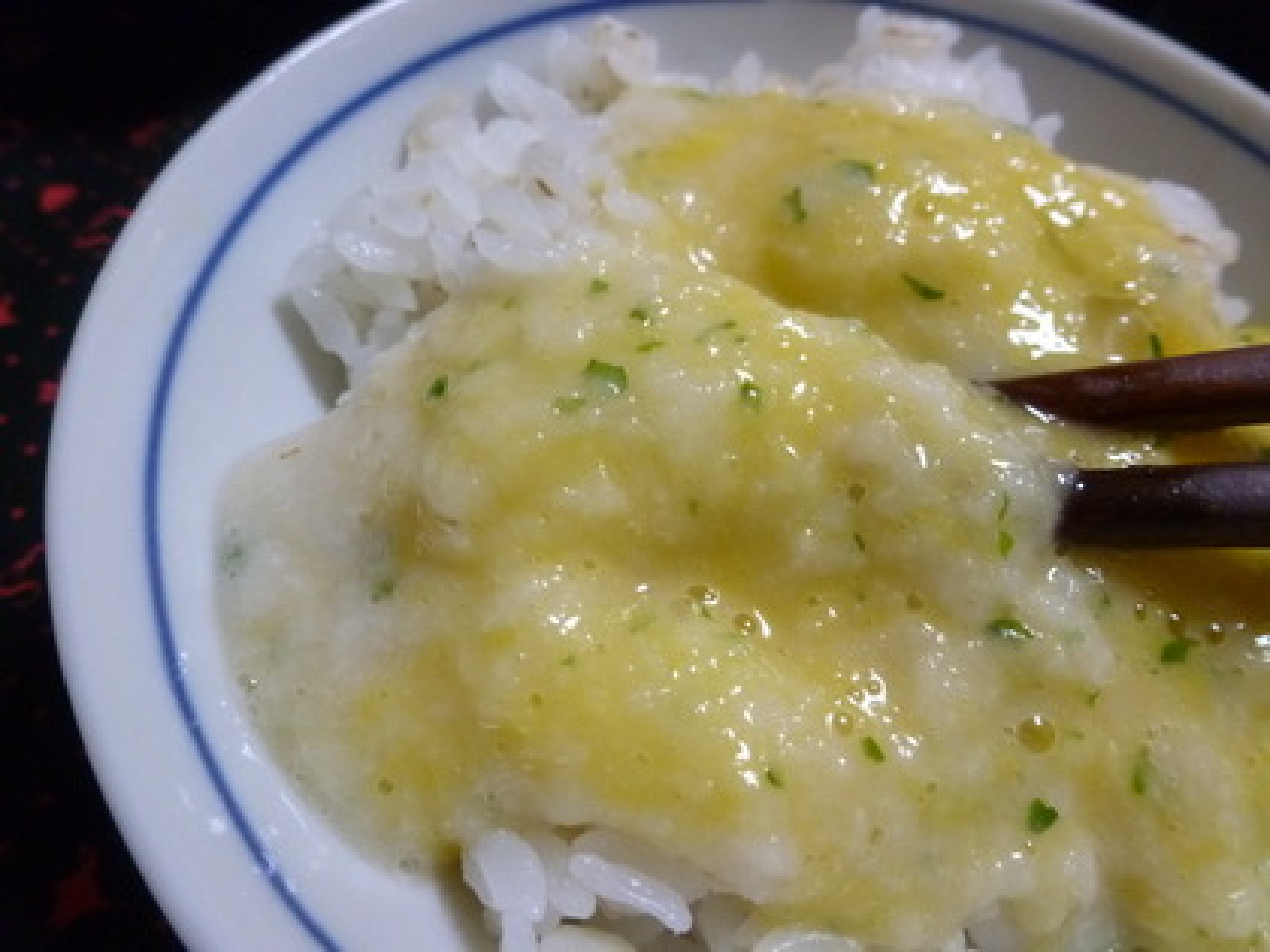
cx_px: 635
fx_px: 881
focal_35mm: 24
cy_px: 476
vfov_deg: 56.8
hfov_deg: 71.6
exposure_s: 1/30
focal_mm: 4.3
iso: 400
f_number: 3.3
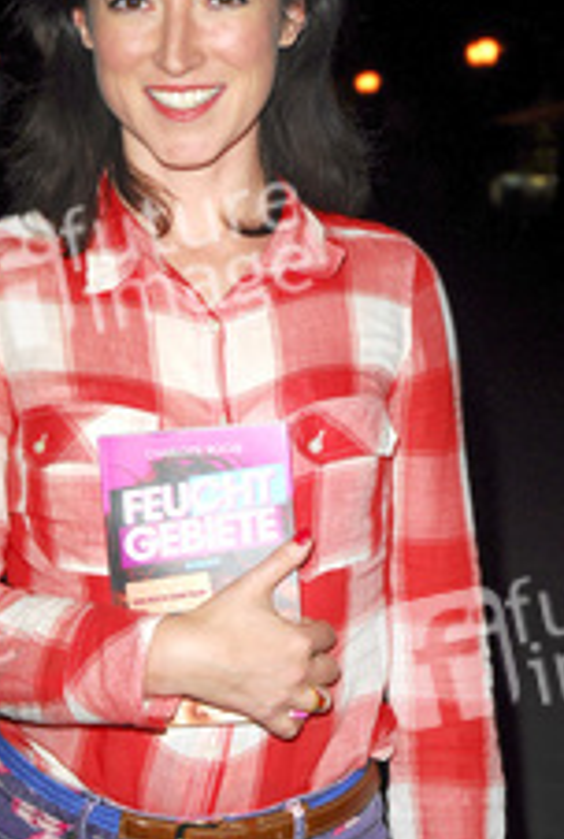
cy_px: 457
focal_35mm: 106
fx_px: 2476
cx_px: 234
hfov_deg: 13.0
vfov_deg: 19.2
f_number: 5
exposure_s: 1/60
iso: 200
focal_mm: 40
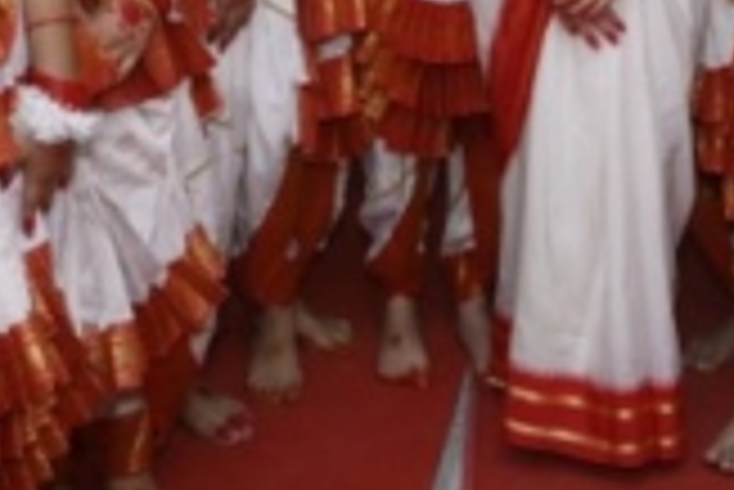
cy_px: -171
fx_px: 1918
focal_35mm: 94
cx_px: 585
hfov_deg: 21.4
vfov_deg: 13.9
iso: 1000
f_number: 8
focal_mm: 24
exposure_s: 1/250
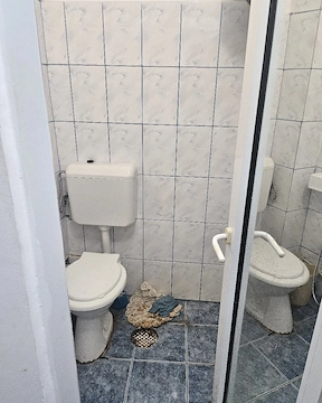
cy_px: 209
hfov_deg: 54.9
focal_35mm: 26
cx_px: 165
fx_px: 310
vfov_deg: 66.0
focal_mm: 5
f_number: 1.8
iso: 400
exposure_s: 1/101
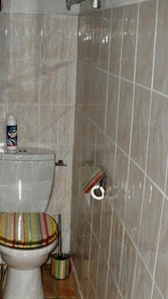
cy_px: 195
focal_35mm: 61
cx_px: 9
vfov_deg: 34.1
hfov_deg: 19.3
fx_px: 483
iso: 100
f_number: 3.5
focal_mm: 18
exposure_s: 1/60
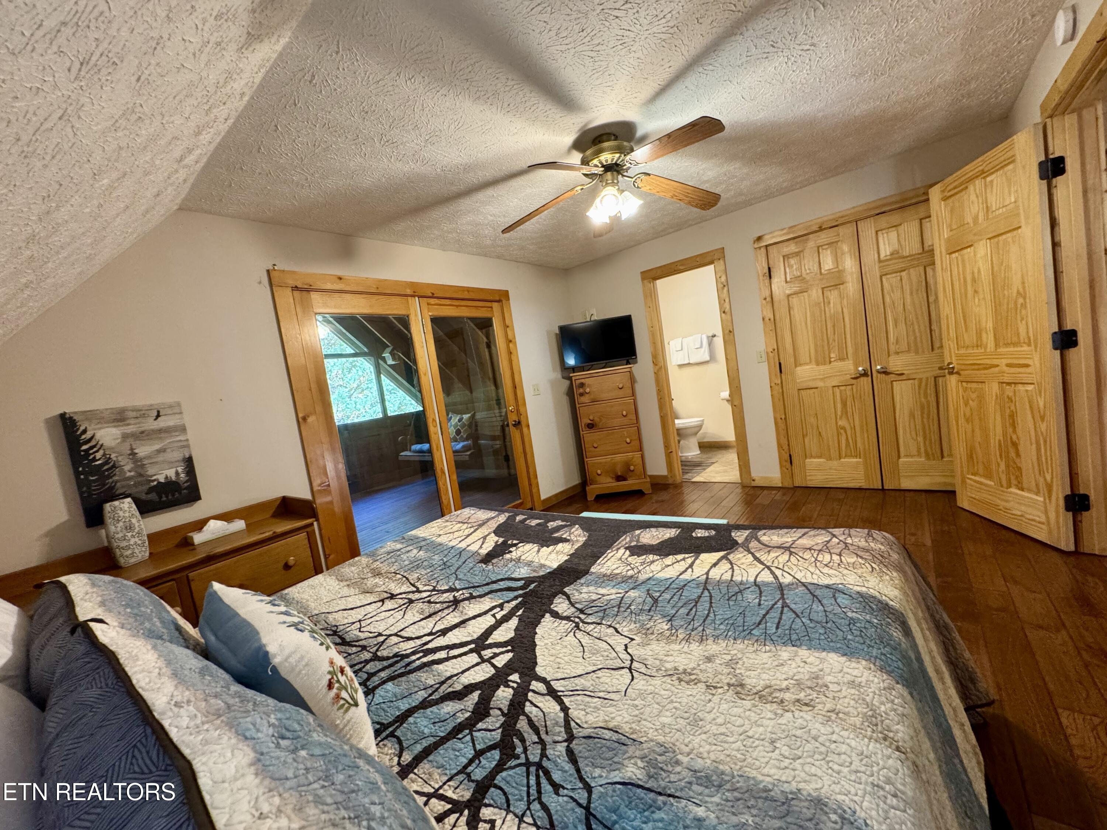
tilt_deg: -3.2
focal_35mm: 14
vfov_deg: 85.7
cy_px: 415
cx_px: 554
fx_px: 448
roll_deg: +8.8
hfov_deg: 102.1
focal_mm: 2.22
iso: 500
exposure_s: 1/60
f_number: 2.2
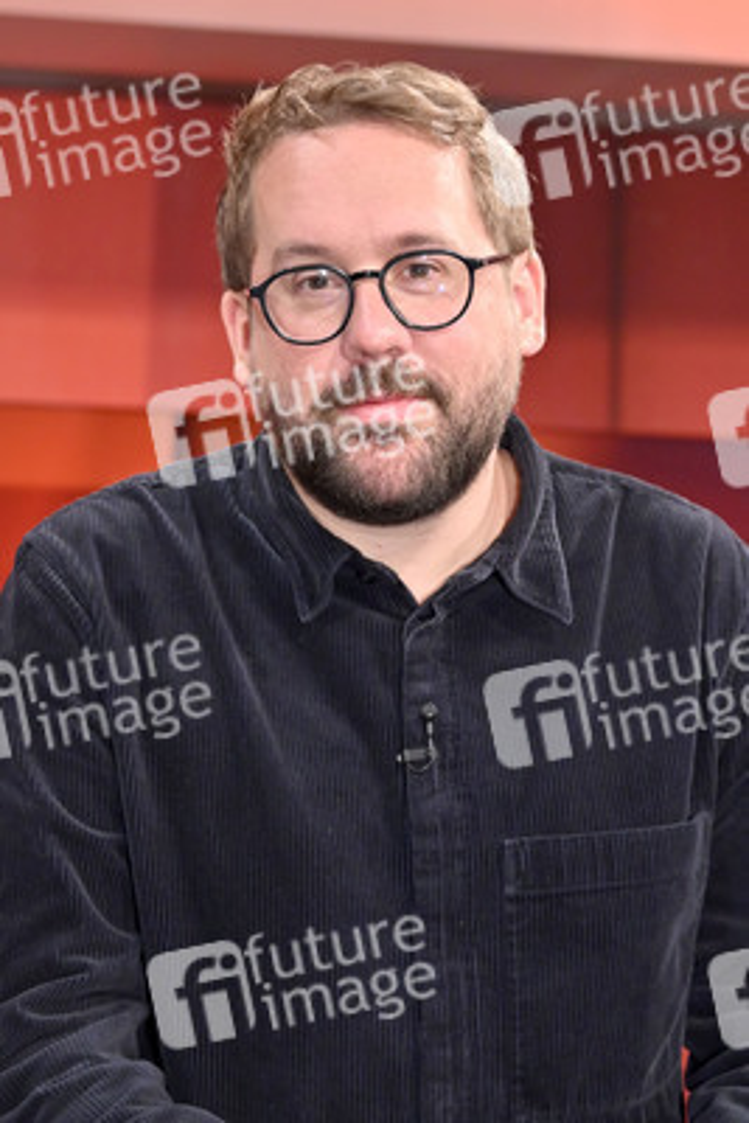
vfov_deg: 51.9
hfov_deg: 36.0
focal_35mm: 37
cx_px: 374
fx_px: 1154
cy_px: 562
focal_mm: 37
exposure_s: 1/200
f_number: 2.8
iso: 1600
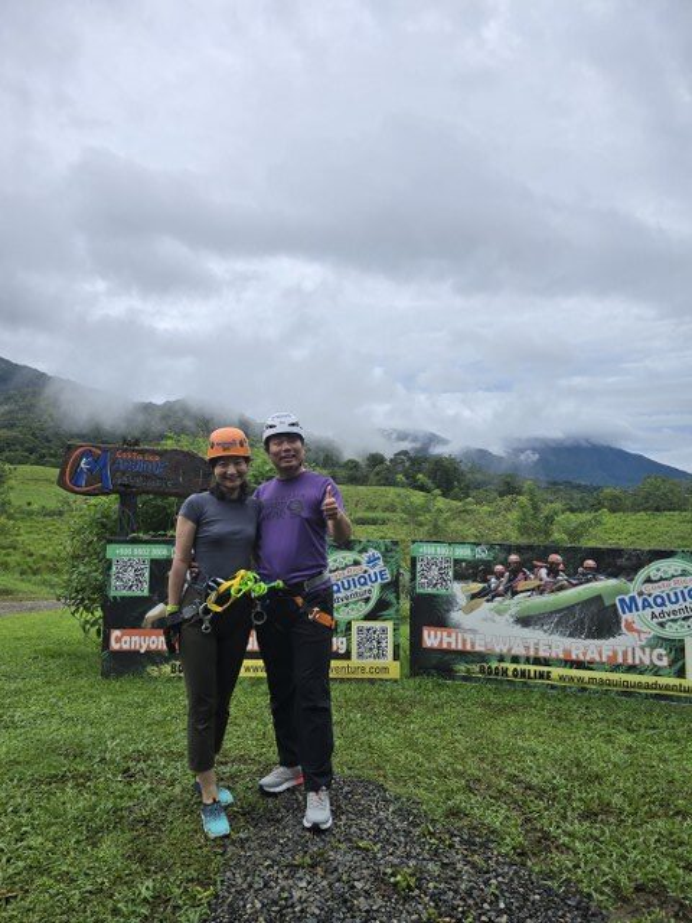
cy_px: 462
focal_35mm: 23
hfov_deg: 58.9
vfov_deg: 73.9
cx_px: 346
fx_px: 613
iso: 12
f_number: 1.7
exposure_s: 1/767
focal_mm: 6.3
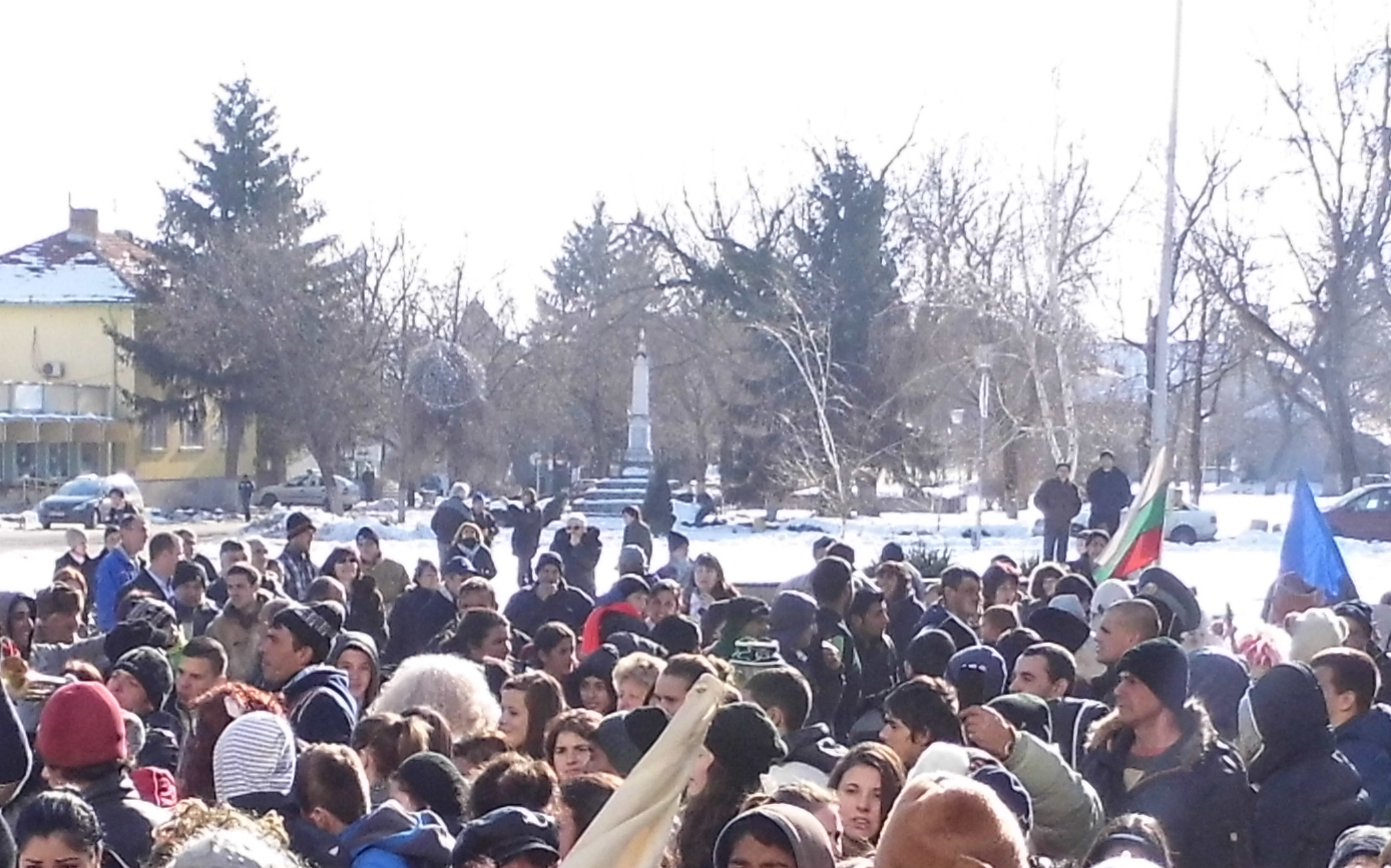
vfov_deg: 14.3
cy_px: 1097
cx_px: 379
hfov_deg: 23.4
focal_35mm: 88
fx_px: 3335
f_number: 3.1
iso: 100
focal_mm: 4.5
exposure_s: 1/640
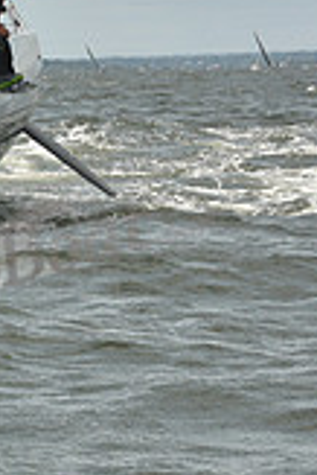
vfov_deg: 8.3
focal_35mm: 249
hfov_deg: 5.4
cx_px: -332
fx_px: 3282
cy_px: 150
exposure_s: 1/800
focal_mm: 70
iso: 250
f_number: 10
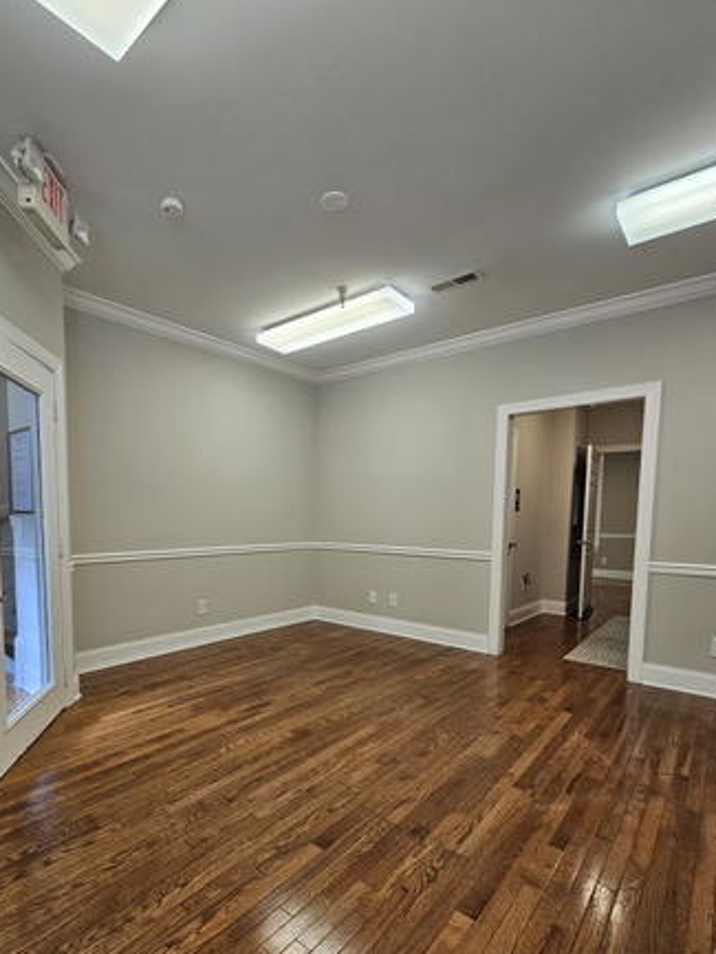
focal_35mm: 16
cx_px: 291
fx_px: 441
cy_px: 561
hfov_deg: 77.4
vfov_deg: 93.5
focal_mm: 2.2
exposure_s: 1/60
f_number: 2.2
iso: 160
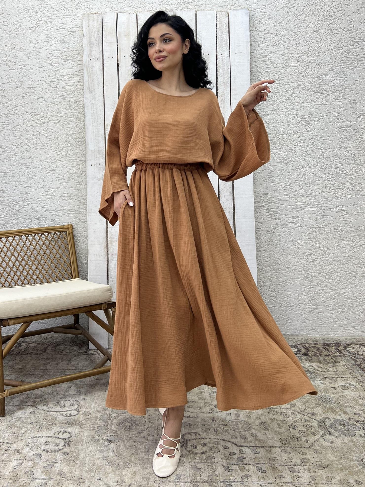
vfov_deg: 67.3
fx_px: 366
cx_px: 182
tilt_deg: -3.6
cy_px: 244
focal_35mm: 26
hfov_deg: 53.1
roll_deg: +0.5
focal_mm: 5.7
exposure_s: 1/422
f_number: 1.5
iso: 50
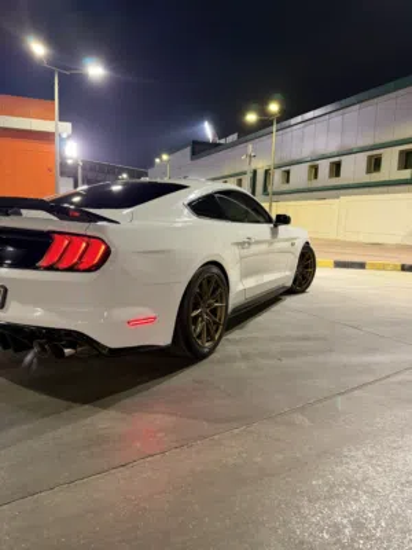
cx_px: 206
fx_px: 381
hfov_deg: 56.8
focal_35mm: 24
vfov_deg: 71.6
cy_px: 275
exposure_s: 1/50
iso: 500
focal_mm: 6.76
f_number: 1.78
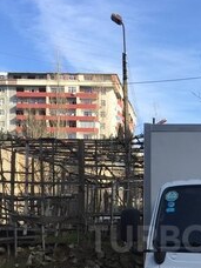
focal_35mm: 63
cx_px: 179
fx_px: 488
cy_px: 239
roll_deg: -0.6
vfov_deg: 29.5
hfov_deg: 22.7
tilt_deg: -2.2
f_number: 2.2
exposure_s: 1/1130
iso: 32
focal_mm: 4.15
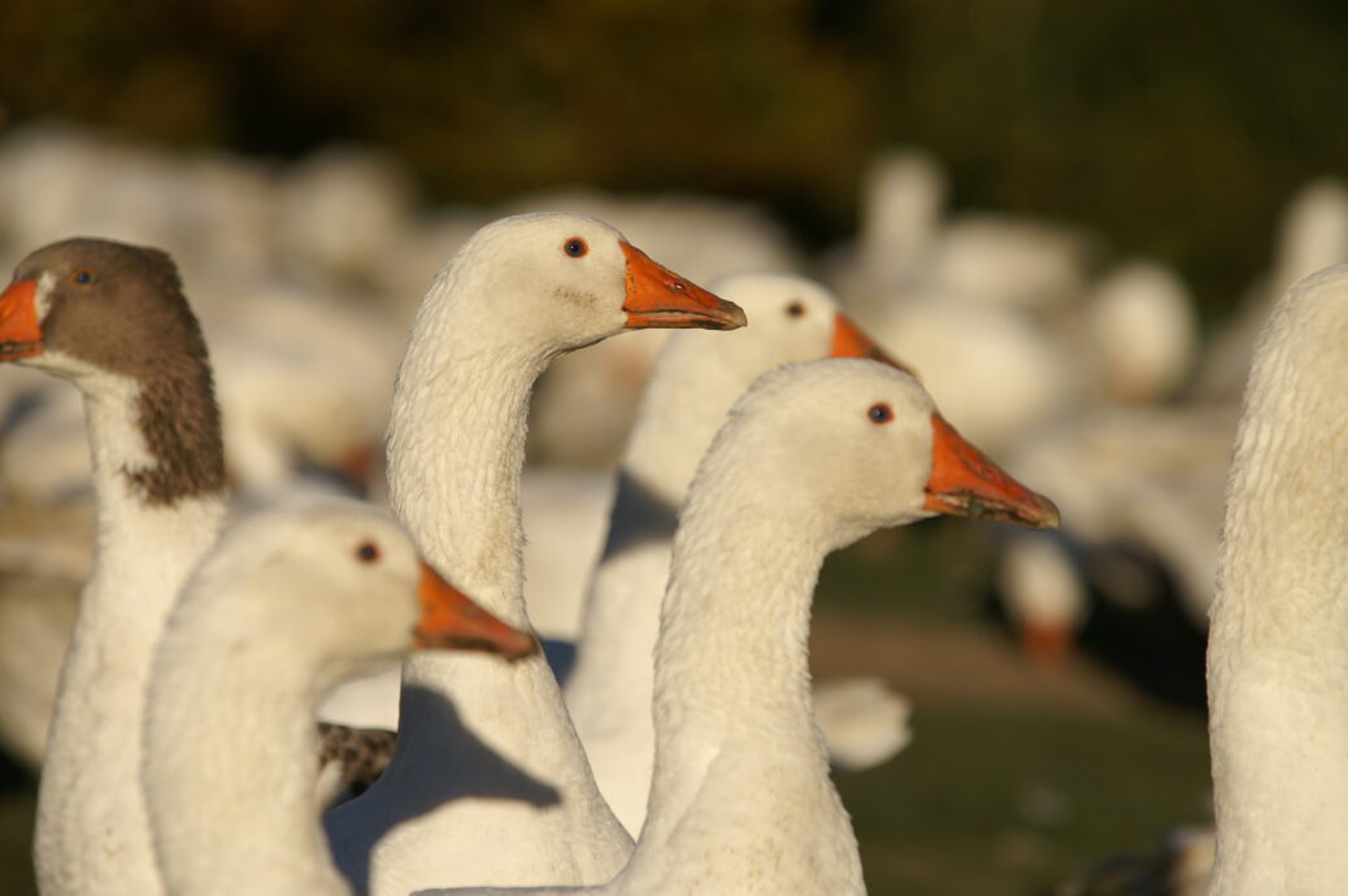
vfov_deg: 4.6
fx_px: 11222
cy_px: 448
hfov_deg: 6.9
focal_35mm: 300
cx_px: 674
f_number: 4.5
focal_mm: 200
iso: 100
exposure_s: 1/2000
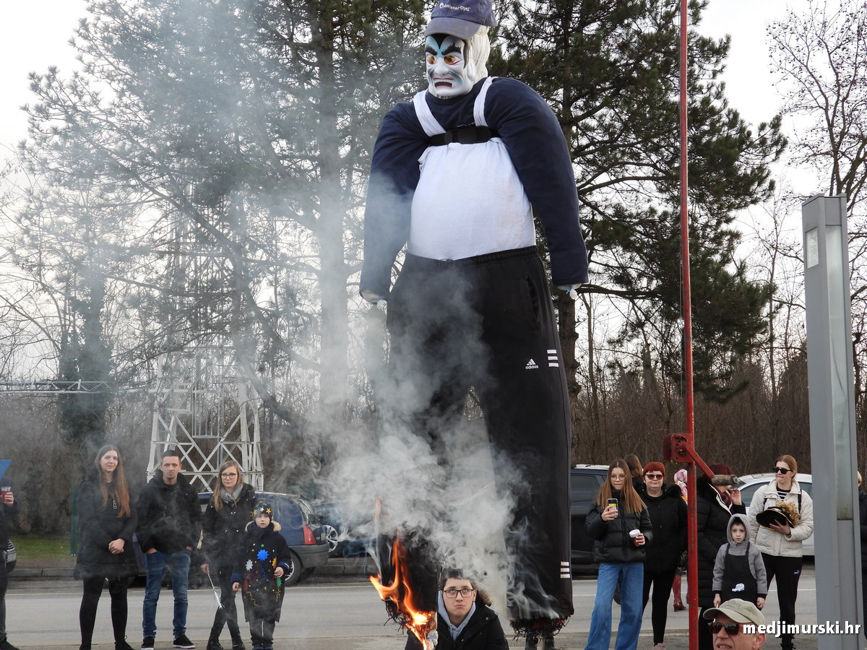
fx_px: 1378
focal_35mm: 55
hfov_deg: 34.9
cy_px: 325
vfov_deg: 26.6
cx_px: 434
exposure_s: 1/160
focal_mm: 9.8
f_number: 3.5
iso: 100
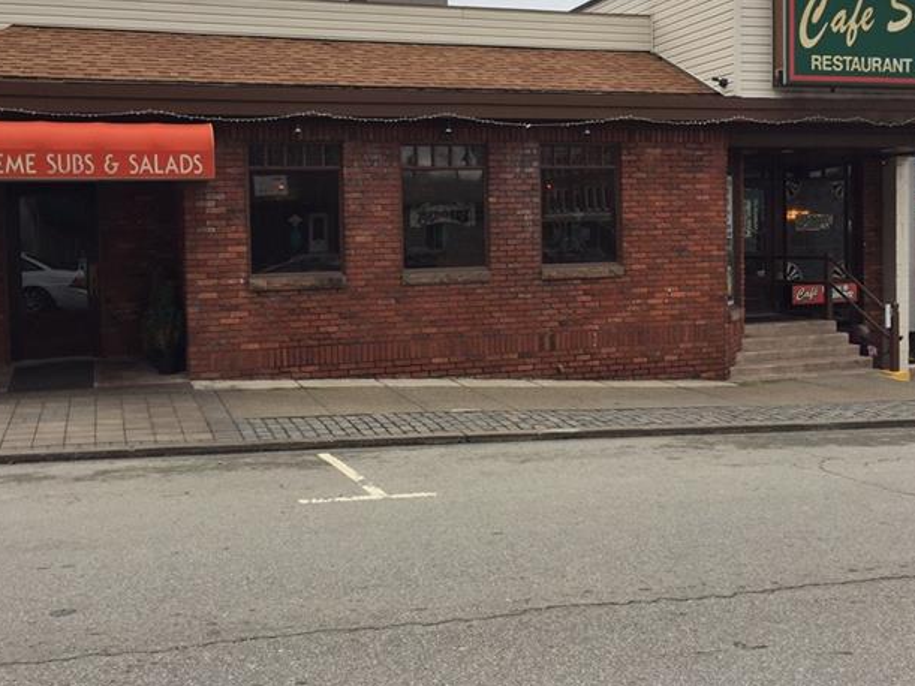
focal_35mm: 38
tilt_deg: -1.6
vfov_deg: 37.6
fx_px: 1004
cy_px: 280
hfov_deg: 49.0
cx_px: 434
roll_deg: +2.2
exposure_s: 1/682
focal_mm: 4.15
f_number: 2.2
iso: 32
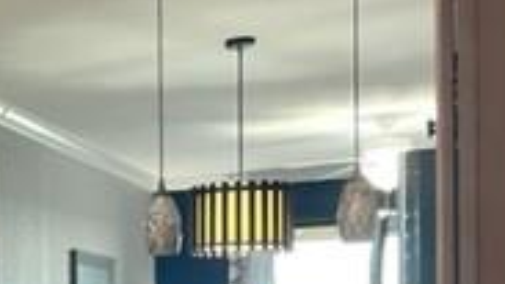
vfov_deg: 11.9
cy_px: 369
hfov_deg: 19.8
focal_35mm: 99
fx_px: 1326
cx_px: -160
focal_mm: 4.2
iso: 160
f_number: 1.6
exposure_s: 1/60
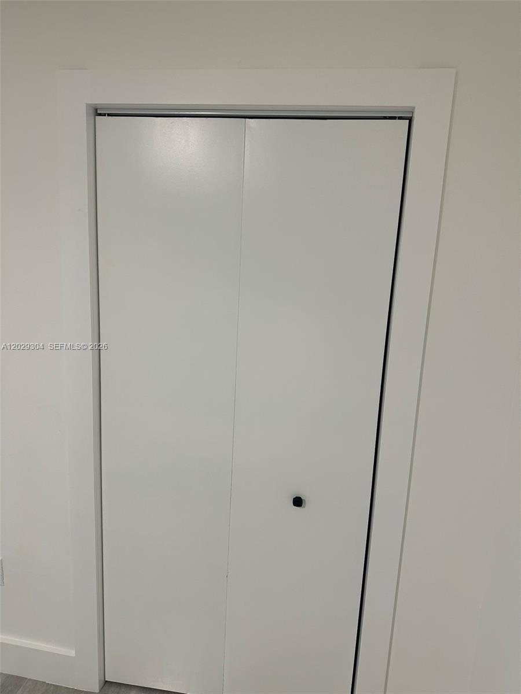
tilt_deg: -10.6
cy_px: 347
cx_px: 260
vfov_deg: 71.6
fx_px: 482
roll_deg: -3.8
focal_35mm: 24
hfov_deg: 56.8
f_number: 1.78
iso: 125
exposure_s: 1/121
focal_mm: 6.86
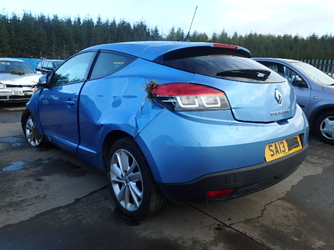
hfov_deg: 63.4
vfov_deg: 49.7
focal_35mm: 28
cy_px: 125
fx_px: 270
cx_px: 167
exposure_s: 1/125
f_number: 4.4
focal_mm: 5
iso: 125
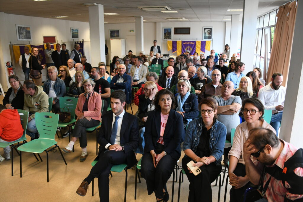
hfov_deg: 67.4
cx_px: 152
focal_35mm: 27
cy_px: 101
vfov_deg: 47.9
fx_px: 227
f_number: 5
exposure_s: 1/100
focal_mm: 18
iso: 1600
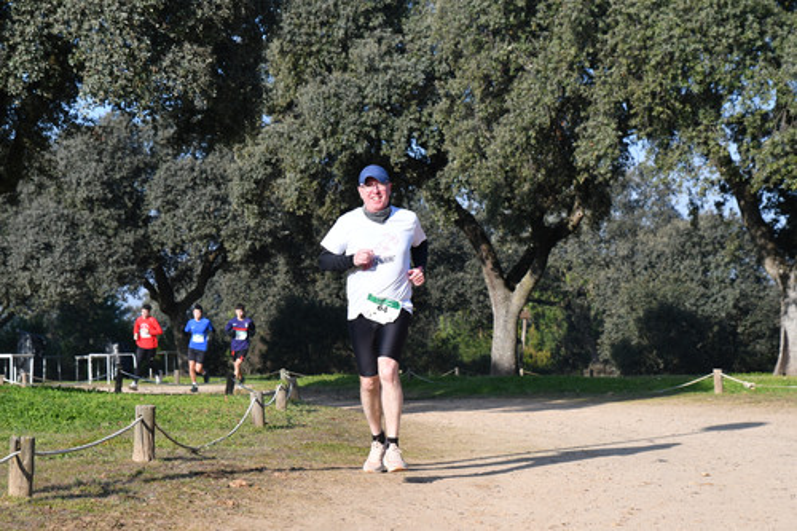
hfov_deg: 22.6
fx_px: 1992
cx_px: 398
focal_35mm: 90
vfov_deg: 15.2
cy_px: 266
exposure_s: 1/1600
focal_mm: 60
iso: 400
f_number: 5.6
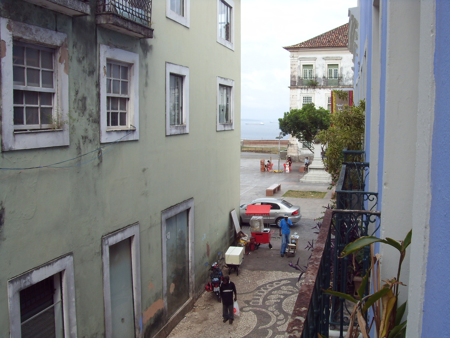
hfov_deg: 47.9
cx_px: 225
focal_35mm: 39
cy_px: 169
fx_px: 507
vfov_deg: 36.8
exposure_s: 1/180
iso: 80
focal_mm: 6.6
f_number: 6.2
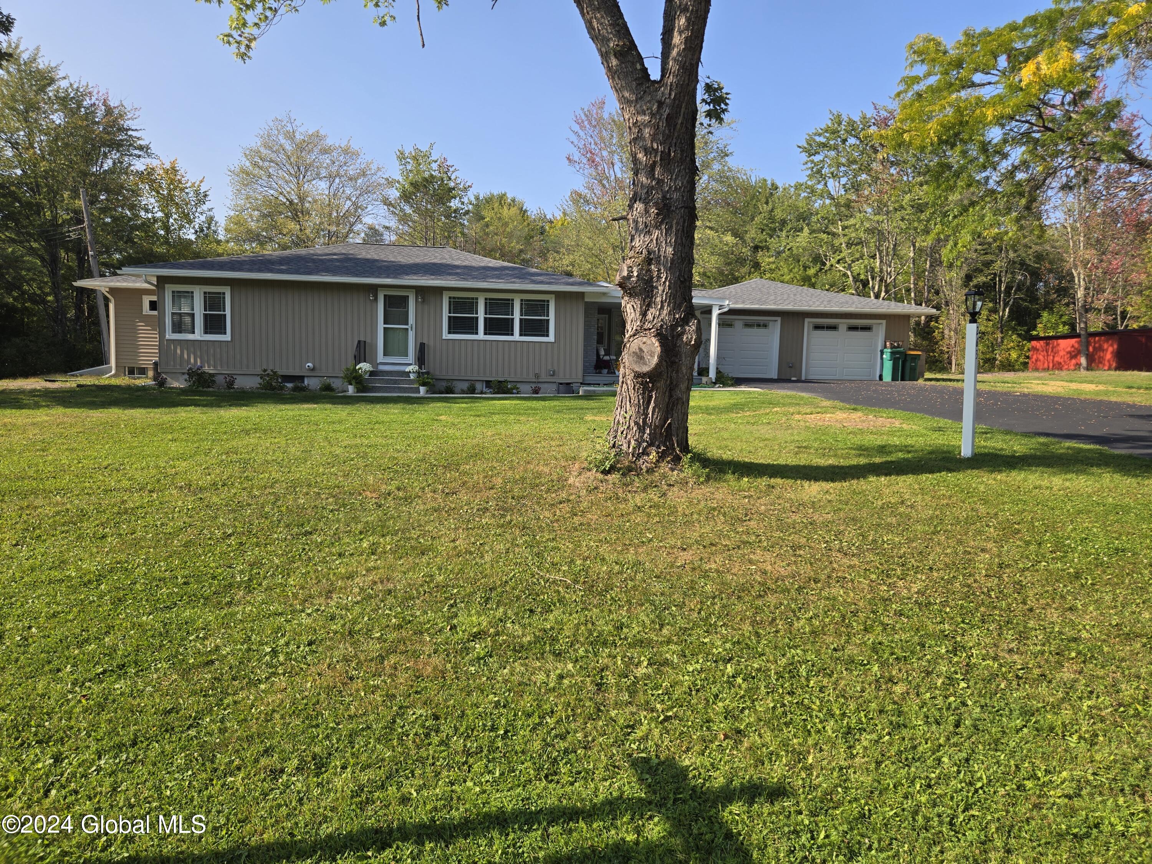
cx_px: 576
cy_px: 432
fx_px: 765
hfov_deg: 73.9
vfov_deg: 58.9
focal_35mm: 23
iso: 25
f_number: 1.8
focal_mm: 5.4
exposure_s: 1/1205
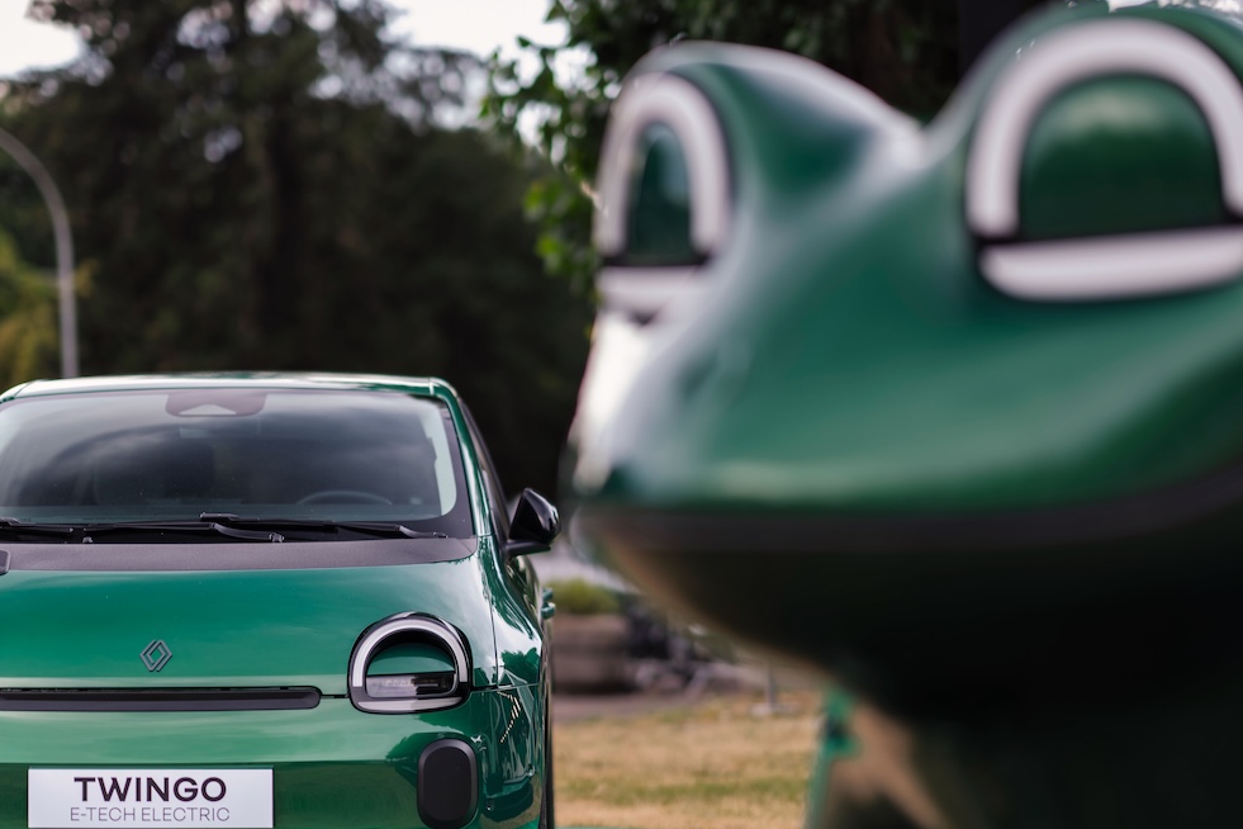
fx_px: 3591
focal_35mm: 104
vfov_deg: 13.2
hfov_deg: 19.6
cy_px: 501
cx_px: 507
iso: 50
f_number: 1.4
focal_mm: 85
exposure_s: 1/160
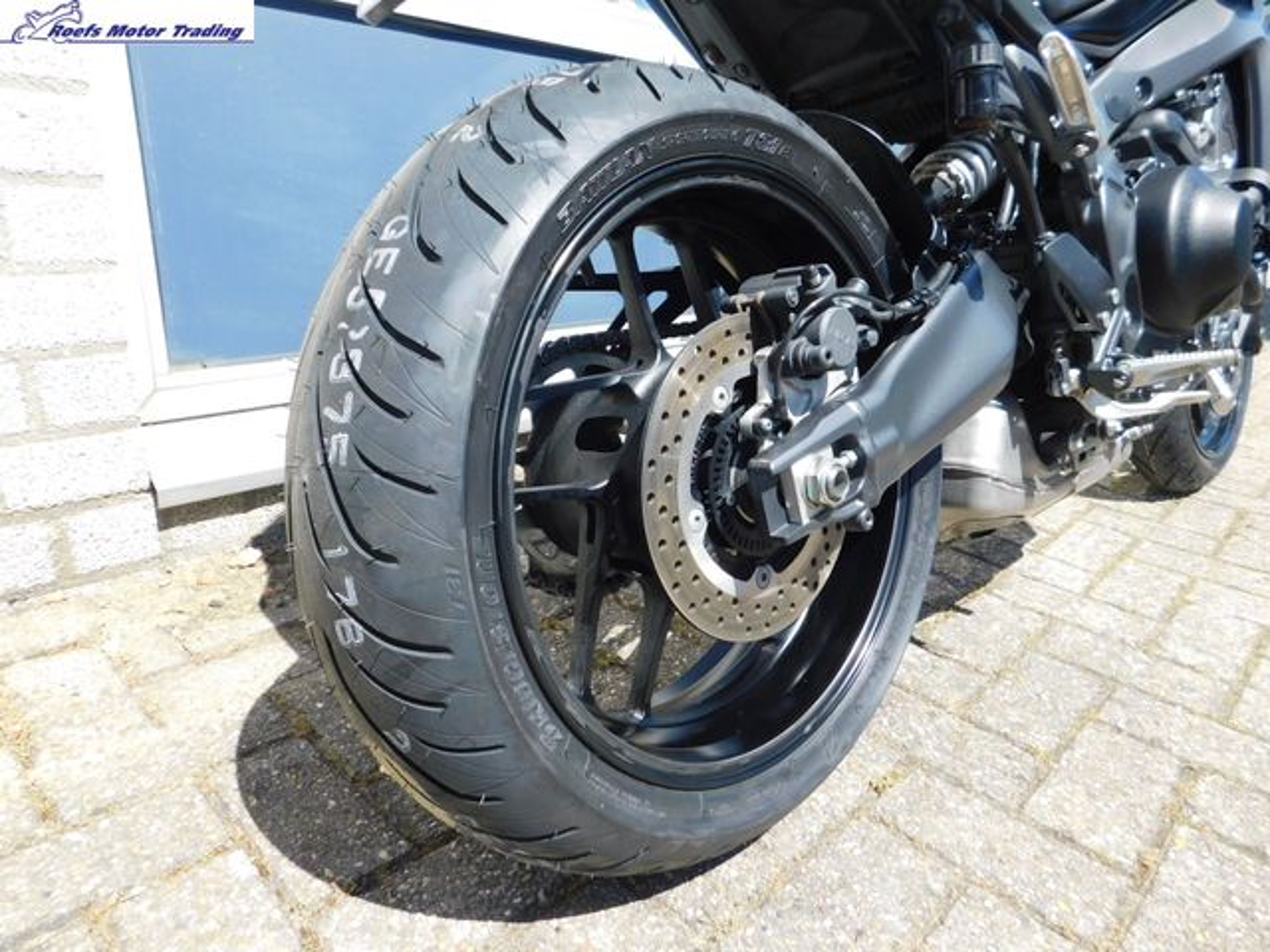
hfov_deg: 73.9
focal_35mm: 23
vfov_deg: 58.9
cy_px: 476
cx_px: 635
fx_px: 844
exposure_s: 1/640
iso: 125
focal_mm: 4
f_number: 3
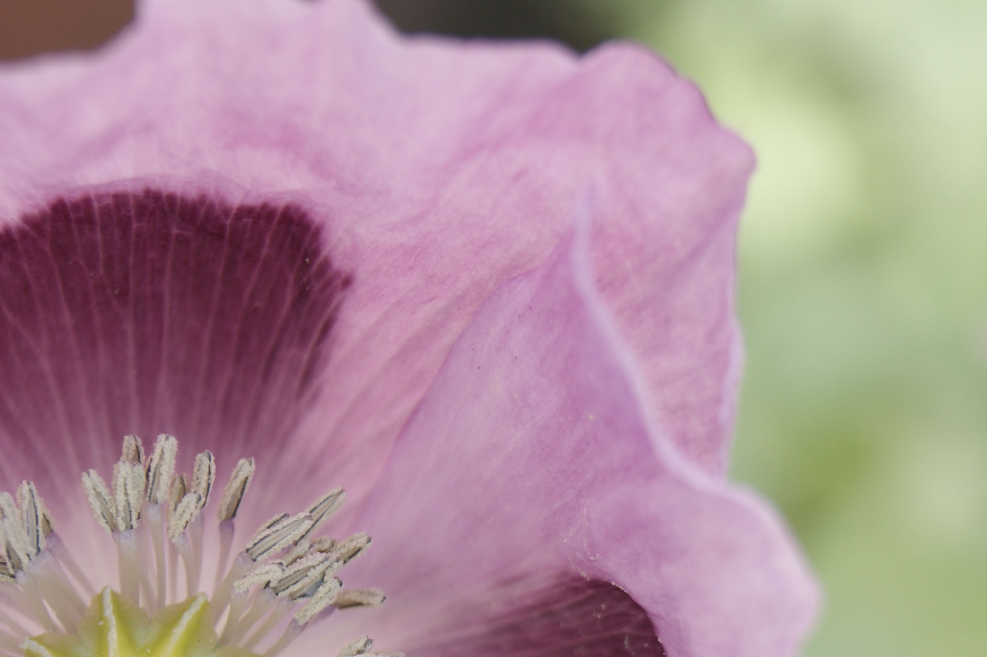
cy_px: 690
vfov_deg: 7.5
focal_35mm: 182
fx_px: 4989
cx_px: 639
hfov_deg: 11.3
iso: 100
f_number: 5.6
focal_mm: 55
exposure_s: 1/100
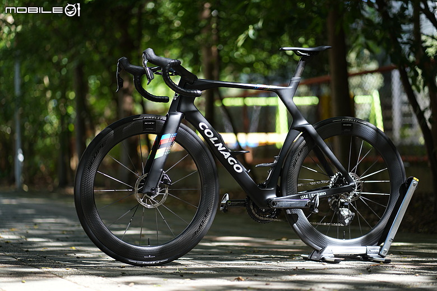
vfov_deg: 16.1
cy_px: 146
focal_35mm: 85
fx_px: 1032
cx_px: 218
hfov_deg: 23.9
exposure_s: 1/320
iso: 100
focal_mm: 85
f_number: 1.8
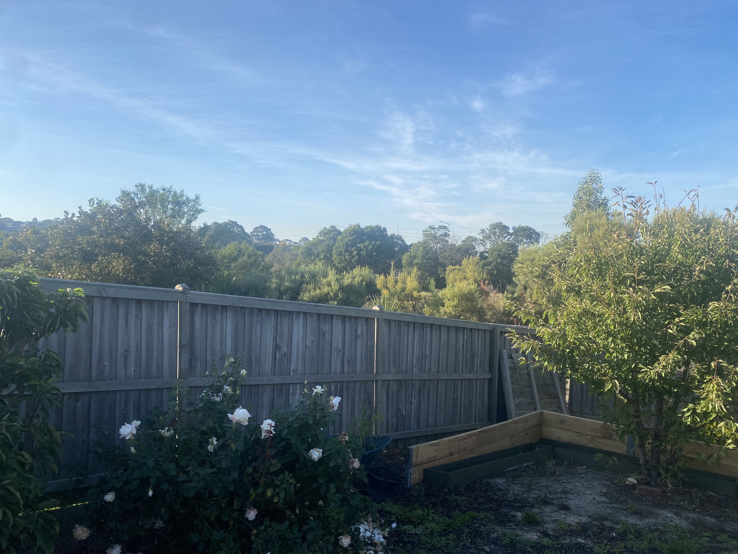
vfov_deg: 53.1
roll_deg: -1.7
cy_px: 277
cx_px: 369
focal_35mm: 26
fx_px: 554
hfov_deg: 67.3
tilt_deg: -2.0
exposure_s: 1/1927
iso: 32
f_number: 1.8
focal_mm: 4.25
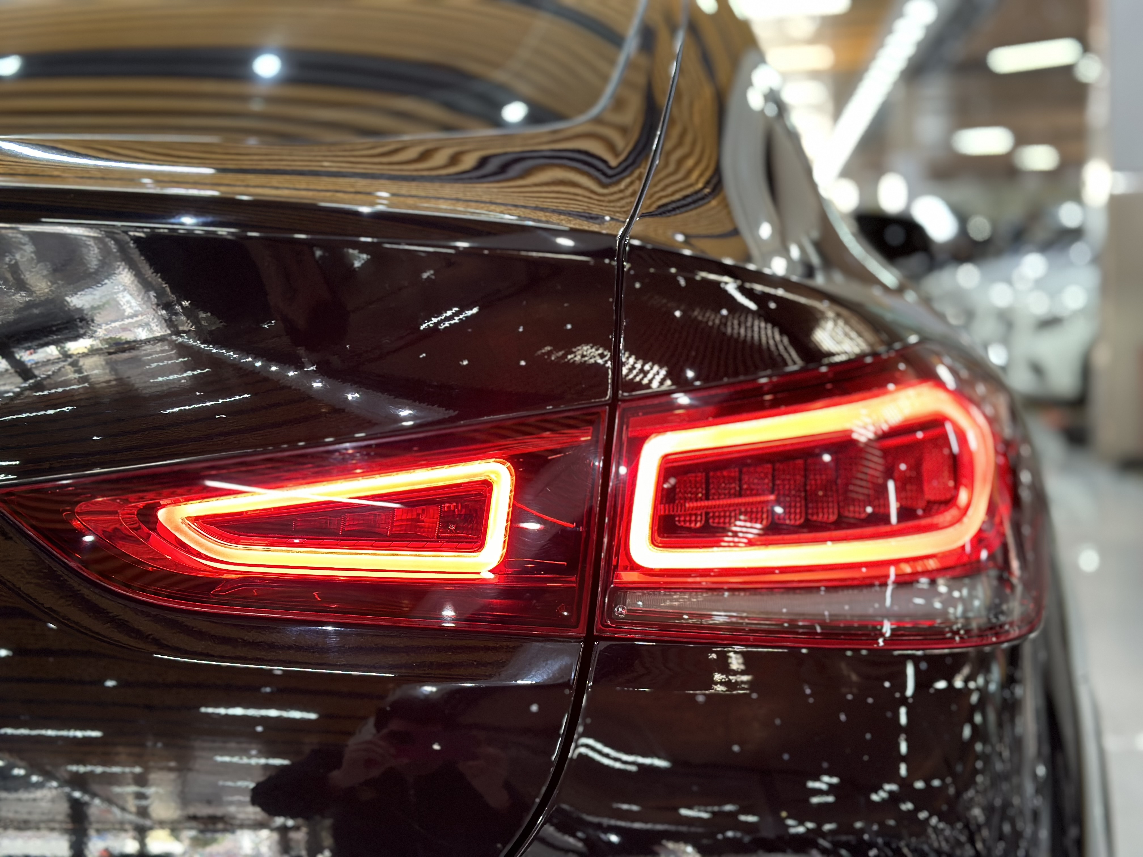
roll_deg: +2.0
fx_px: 1585
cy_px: 428
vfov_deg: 30.3
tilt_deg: -5.4
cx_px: 572
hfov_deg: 39.7
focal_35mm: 48
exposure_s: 1/60
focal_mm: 6.86
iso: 250
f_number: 1.78
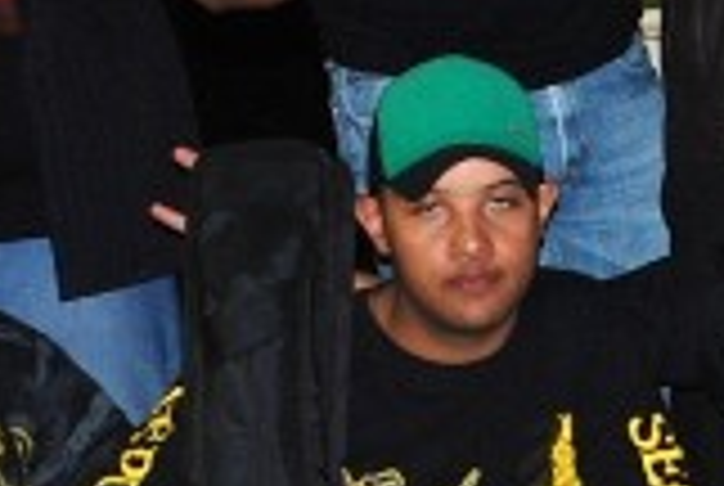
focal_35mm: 231
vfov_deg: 6.0
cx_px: 751
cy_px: 333
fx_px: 4664
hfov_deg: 8.8
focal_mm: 31
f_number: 4.2
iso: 200
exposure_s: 1/60
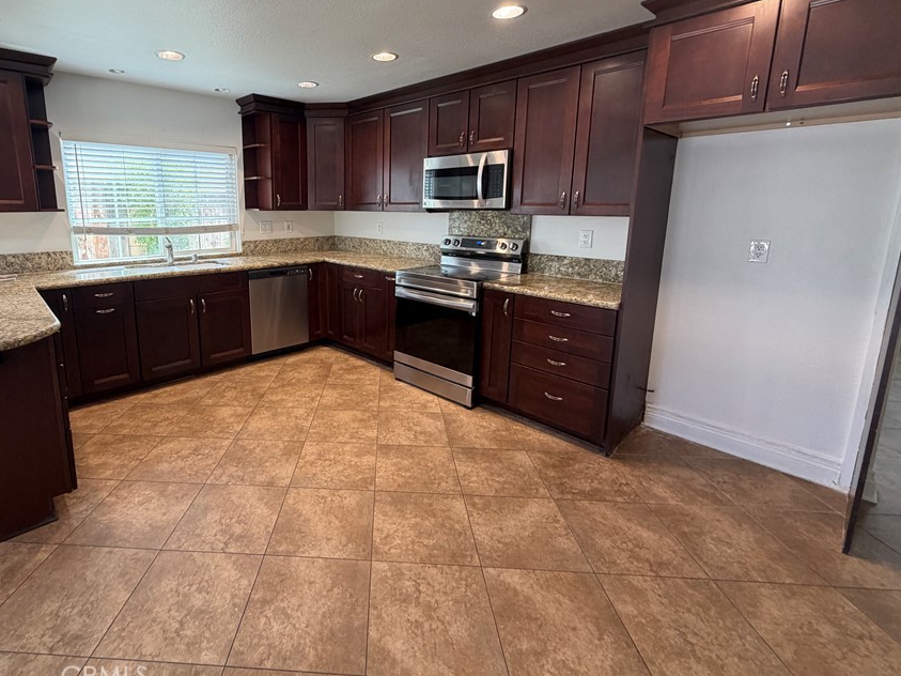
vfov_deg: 74.1
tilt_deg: -9.6
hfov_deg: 90.0
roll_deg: +0.0
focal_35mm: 17
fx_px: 442
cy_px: 280
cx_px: 364
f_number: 2.2
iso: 200
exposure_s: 1/120
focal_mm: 2.22
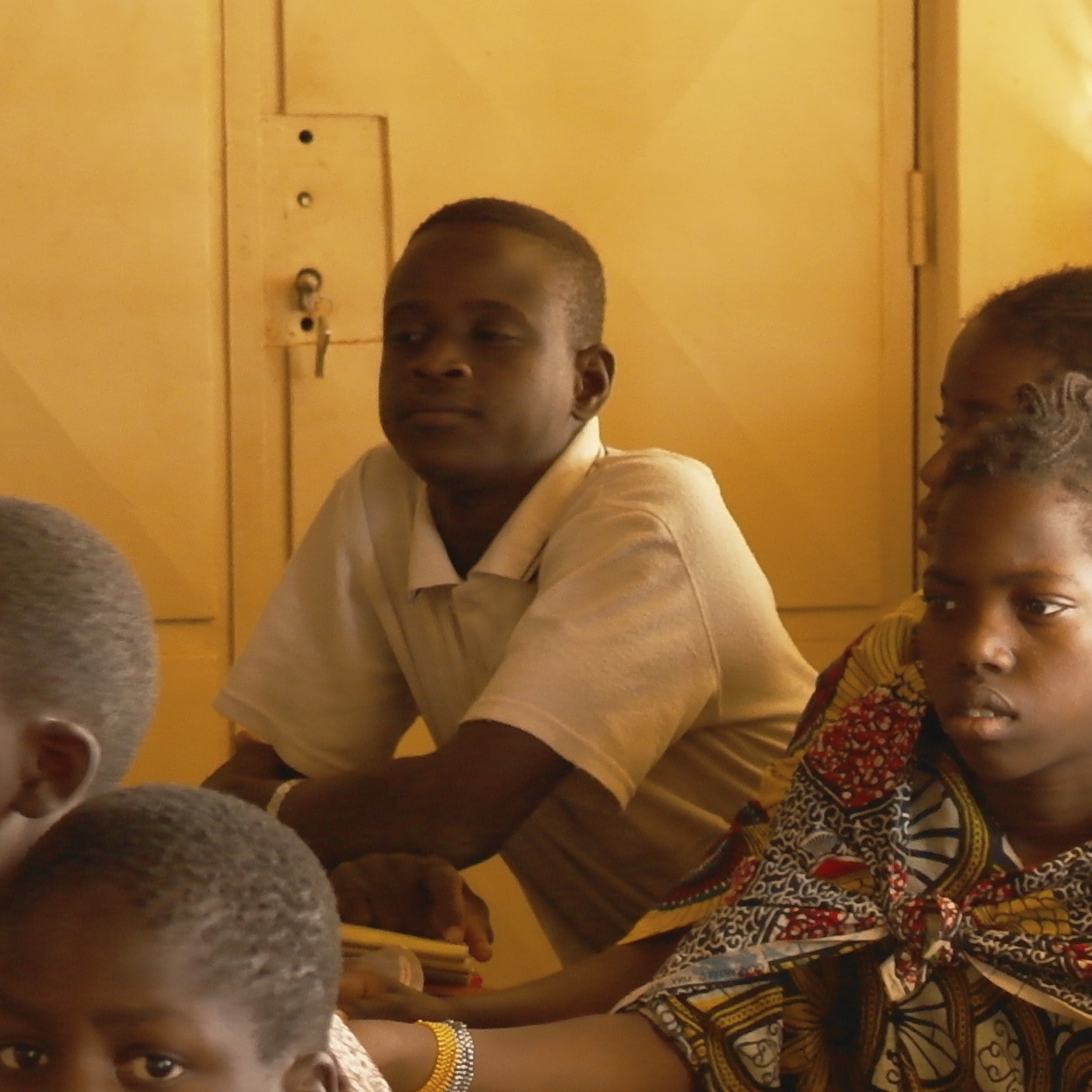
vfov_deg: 8.8
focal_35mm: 199
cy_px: 966
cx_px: 1076
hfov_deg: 8.7
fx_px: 7102
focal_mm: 42
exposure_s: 1/40
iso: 800
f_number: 5
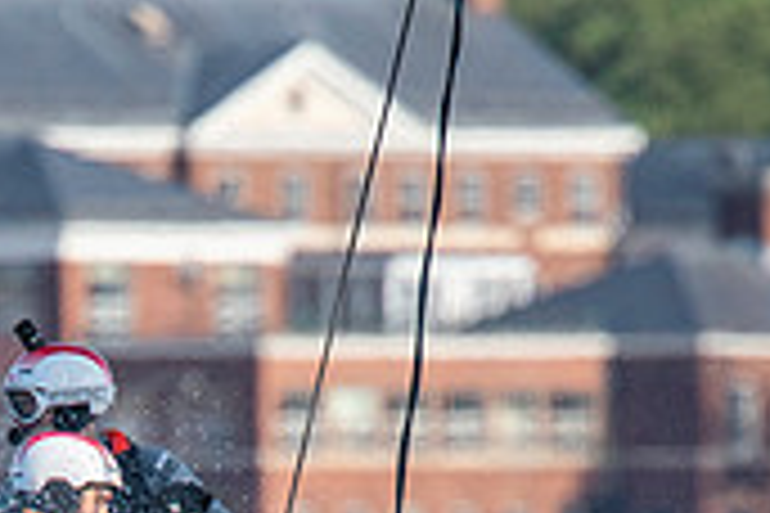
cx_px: 48
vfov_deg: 0.5
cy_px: 963
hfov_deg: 0.8
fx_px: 55372
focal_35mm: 2589
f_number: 5.6
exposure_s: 1/2500
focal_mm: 420
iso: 500
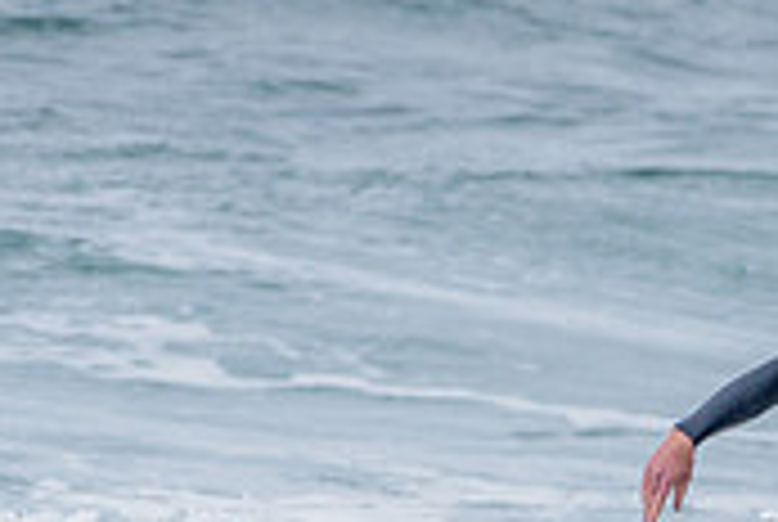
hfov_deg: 1.0
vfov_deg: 0.7
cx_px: 1158
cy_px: 725
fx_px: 44422
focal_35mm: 2052
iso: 720
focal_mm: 500
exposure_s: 1/2000
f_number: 5.6
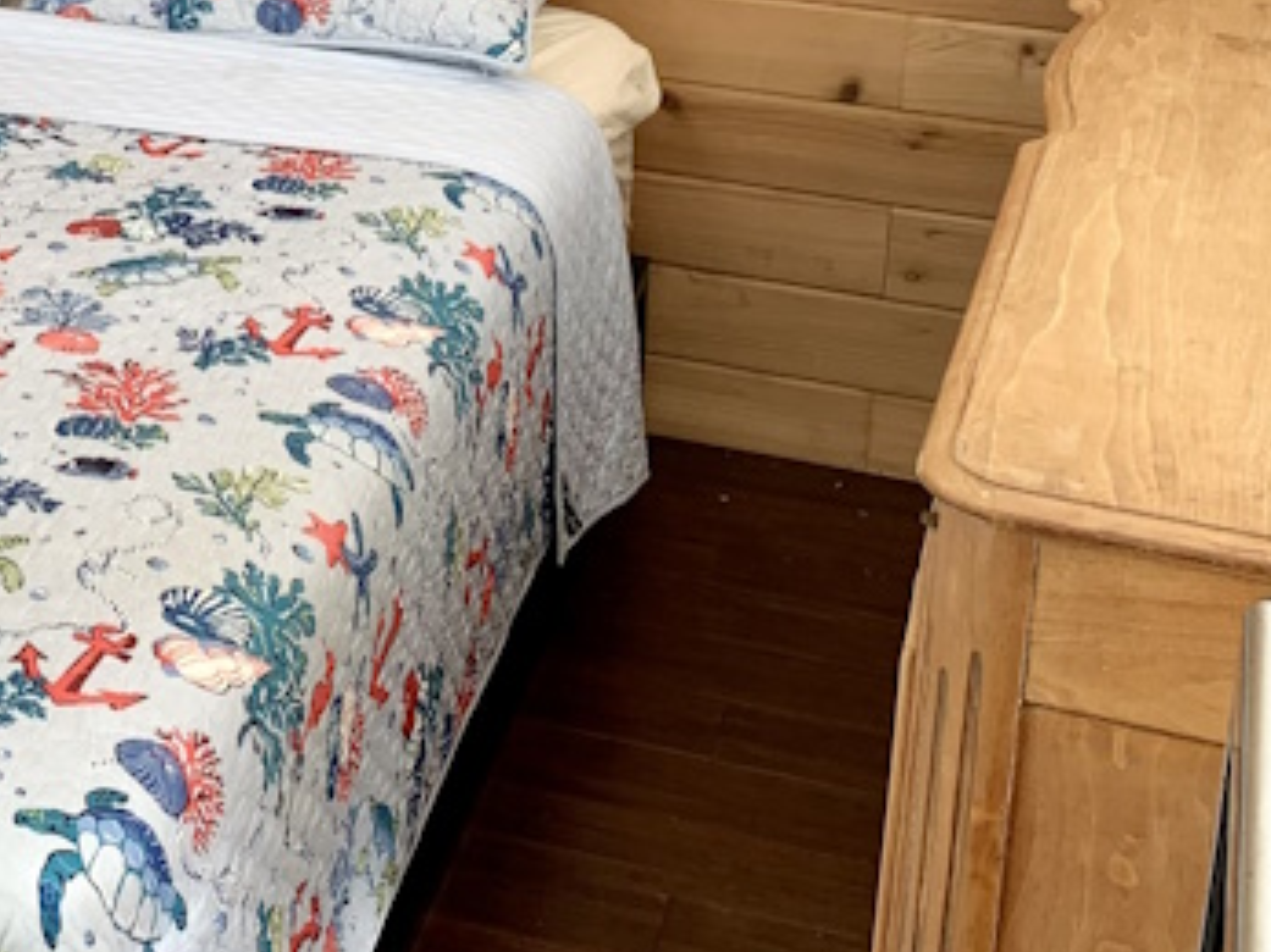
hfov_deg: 24.9
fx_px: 2753
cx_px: 33
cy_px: -139
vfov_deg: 18.7
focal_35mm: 75
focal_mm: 4.25
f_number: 1.8
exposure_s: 1/137
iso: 25
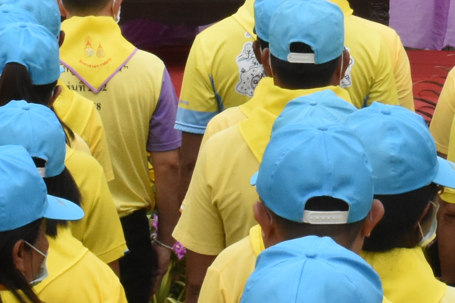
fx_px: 3614
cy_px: -235
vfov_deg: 4.8
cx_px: 503
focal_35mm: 286
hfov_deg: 7.2
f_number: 16
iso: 2000
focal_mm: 42
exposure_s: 1/1000
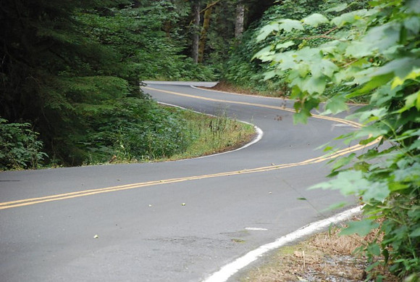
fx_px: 2191
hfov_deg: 10.9
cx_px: 210
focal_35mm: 188
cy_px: 141
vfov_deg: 7.4
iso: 1600
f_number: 5.6
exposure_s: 1/100
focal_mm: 125
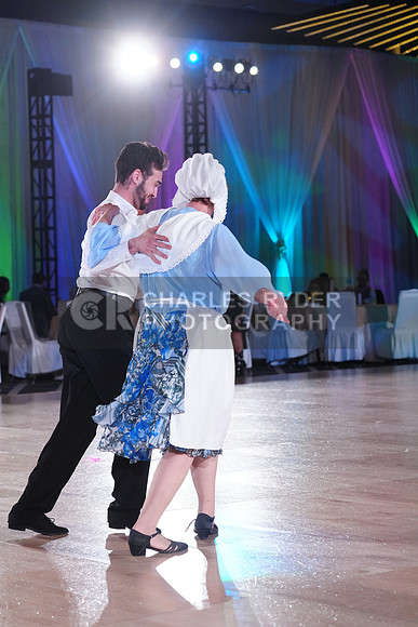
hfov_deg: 16.1
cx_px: 209
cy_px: 314
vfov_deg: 23.9
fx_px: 1479
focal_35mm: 85
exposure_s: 1/400
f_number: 4
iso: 2000
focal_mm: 85
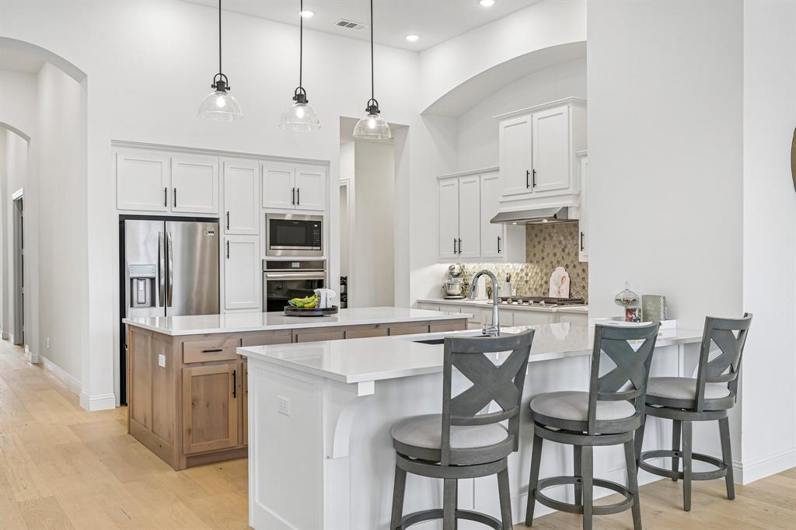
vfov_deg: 43.6
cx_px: 398
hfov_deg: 61.9
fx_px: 663
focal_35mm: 30
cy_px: 265
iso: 400
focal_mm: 30
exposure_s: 1/40
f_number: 8
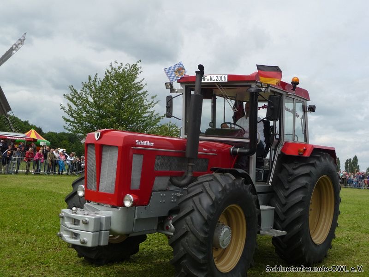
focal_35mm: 43
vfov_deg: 33.6
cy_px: 138
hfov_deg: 43.9
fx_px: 458
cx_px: 184
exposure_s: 1/800
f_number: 4
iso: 100
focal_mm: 7.1
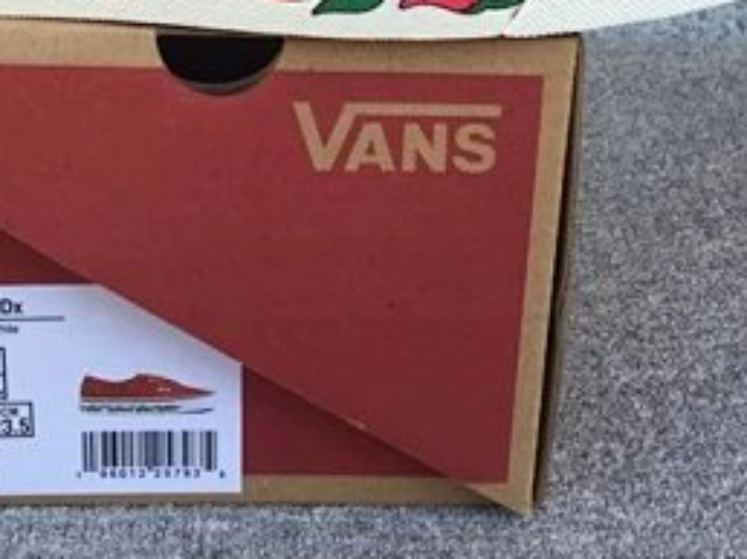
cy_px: -9
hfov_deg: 25.2
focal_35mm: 77
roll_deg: -0.8
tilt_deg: -17.6
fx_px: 1660
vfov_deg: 18.6
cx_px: 240
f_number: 2.4
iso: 25
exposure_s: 1/145
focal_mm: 3.3
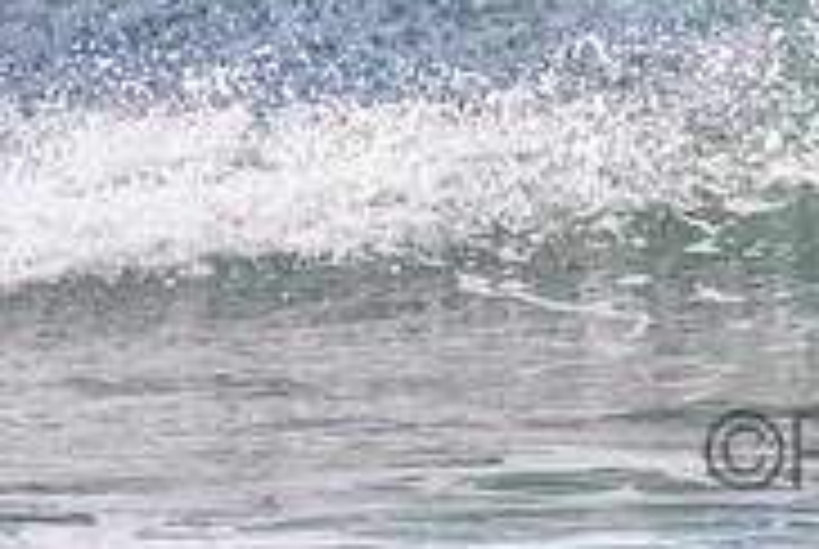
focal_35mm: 2548
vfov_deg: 0.5
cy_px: -295
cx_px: 1053
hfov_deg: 0.8
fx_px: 58061
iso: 1800
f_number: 11
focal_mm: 800
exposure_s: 1/2000
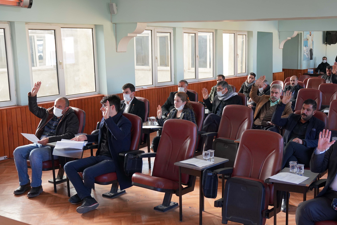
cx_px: 219
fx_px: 440
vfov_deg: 28.6
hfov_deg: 41.5
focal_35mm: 47
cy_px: 126
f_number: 4
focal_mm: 33
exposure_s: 1/160
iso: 1250
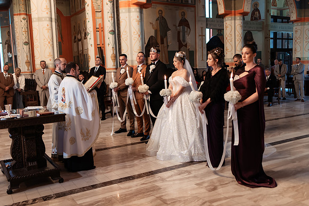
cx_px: 154
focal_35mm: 35
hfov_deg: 54.4
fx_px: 300
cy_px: 103
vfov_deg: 37.9
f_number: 2.2
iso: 1600
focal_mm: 35
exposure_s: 1/200
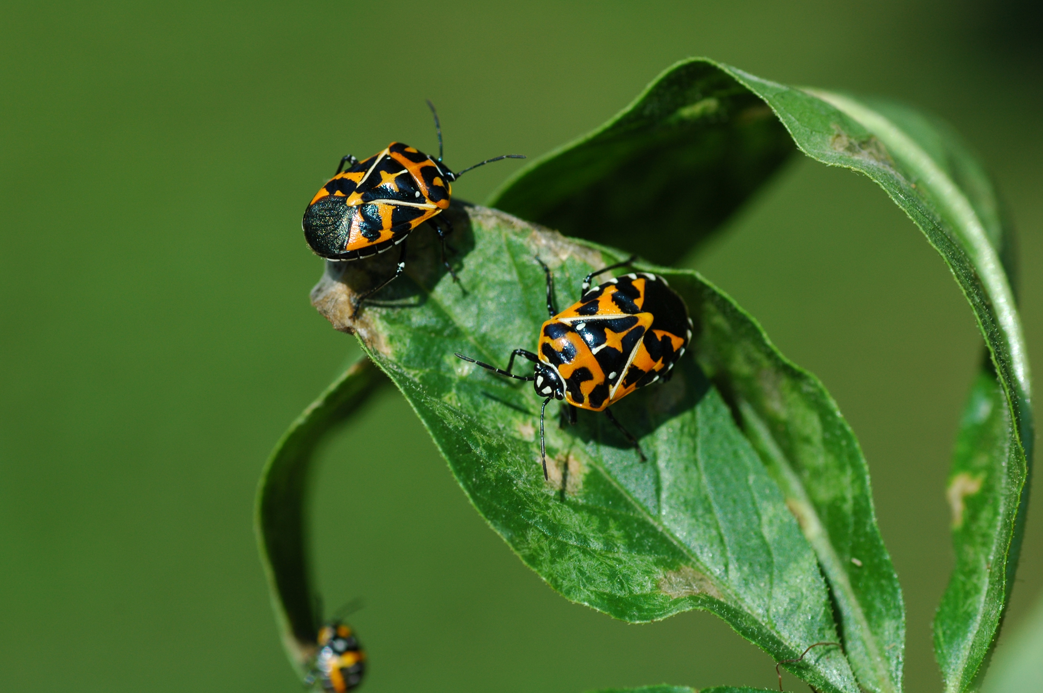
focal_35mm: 135
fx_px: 3908
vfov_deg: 10.1
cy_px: 346
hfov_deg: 15.2
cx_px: 522
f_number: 8
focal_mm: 90
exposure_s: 1/400
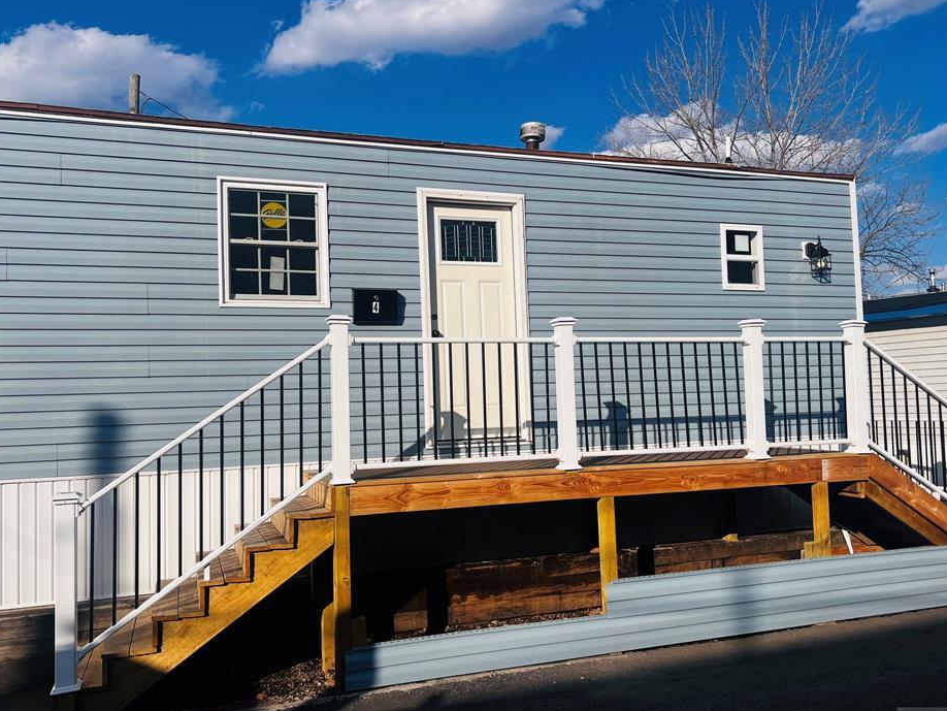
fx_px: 794
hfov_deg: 61.6
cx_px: 474
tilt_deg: +3.4
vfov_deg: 48.2
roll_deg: +1.4
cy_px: 361
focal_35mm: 29
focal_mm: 5.7
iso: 50
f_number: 1.5
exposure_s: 1/8000
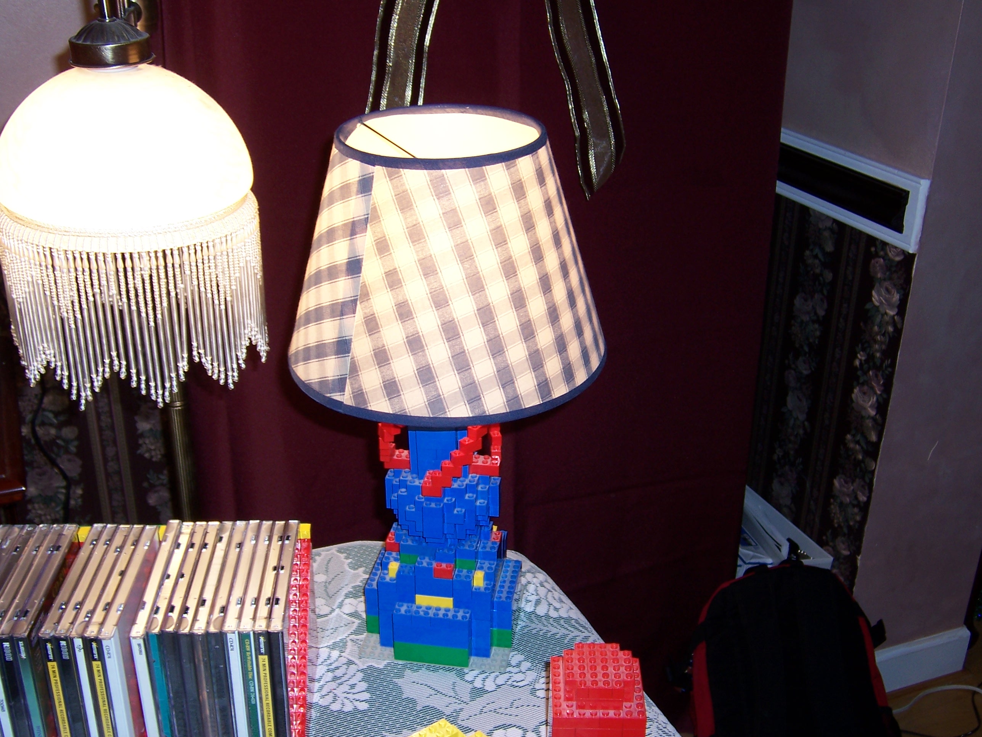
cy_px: 368
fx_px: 1135
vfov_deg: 36.0
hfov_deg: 46.8
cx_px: 491
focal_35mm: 40
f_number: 3.4
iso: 80
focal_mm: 6.7
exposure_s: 1/60
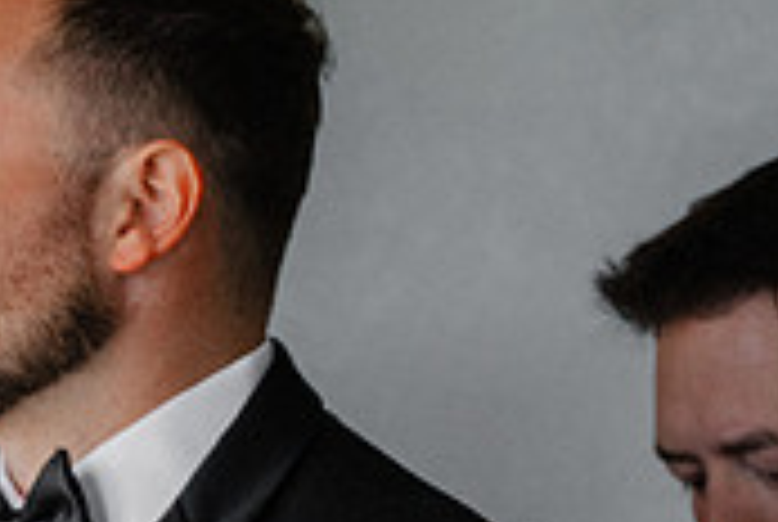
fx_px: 5996
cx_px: 204
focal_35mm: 277
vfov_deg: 5.0
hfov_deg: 7.4
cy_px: 607
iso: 1600
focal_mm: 70
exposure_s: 1/800
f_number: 2.8
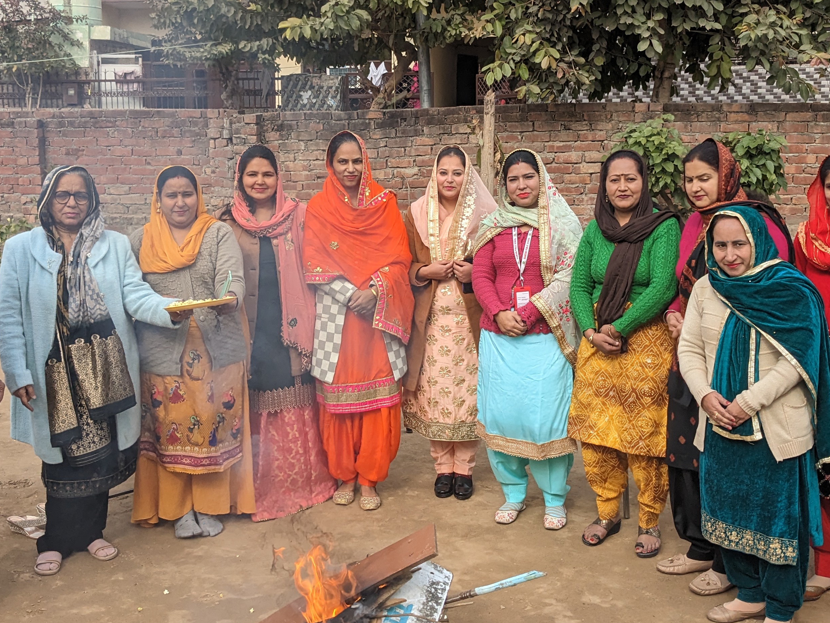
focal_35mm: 44
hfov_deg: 42.9
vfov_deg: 32.9
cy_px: 285
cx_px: 395
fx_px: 1055
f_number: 1.73
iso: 67
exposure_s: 1/1949
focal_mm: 4.38
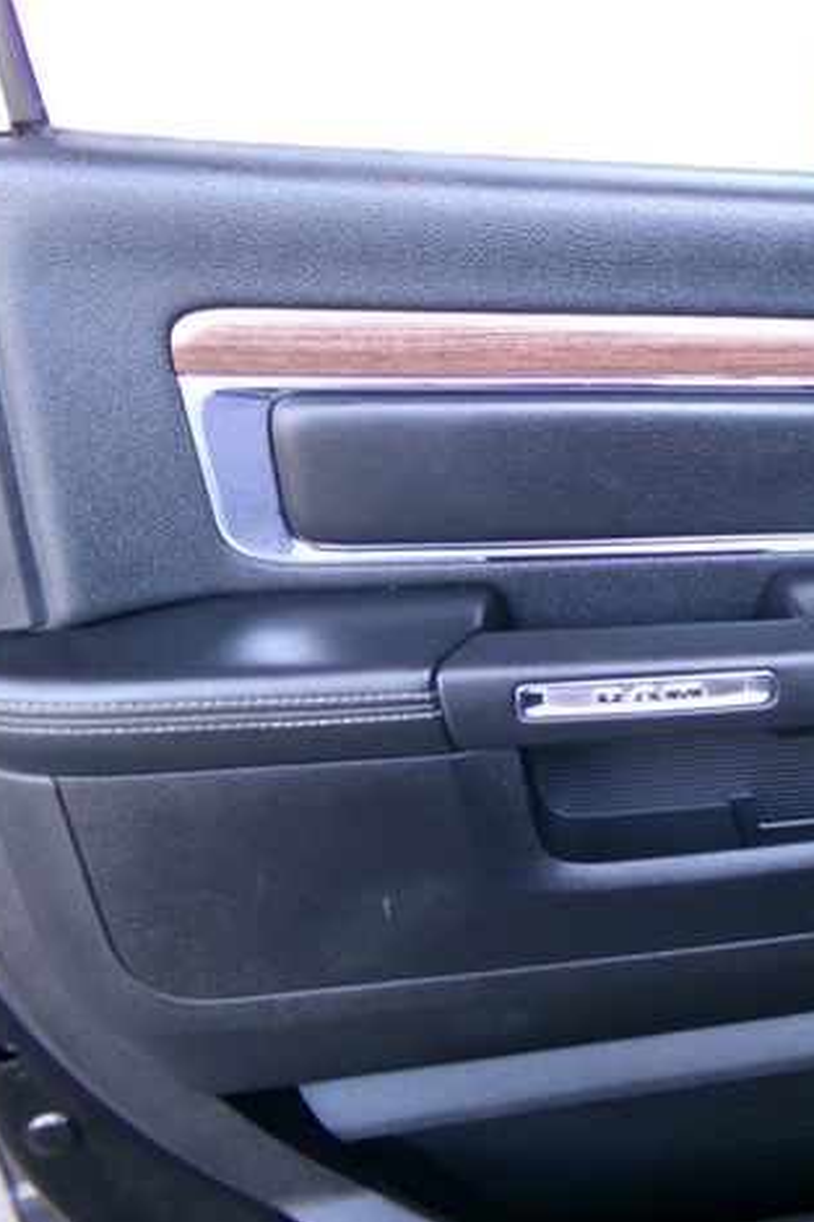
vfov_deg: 55.8
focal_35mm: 34
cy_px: 619
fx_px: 1154
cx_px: 798
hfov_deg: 35.5
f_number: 3.7
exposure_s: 1/25
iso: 200
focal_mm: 4.3
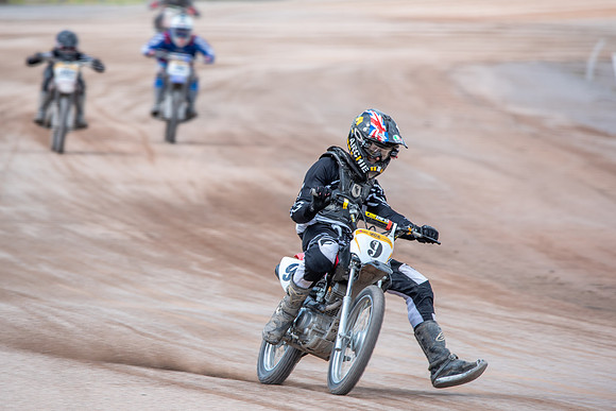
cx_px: 261
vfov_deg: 2.4
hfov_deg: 3.6
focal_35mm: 576
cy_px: 207
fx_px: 9862
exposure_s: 1/250
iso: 160
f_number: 8
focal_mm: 500
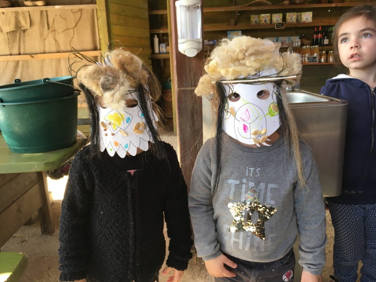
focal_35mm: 29
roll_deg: +3.8
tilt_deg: -15.5
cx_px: 188
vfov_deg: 48.2
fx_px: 315
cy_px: 141
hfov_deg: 61.7
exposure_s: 1/33
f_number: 2.2
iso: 32
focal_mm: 4.15
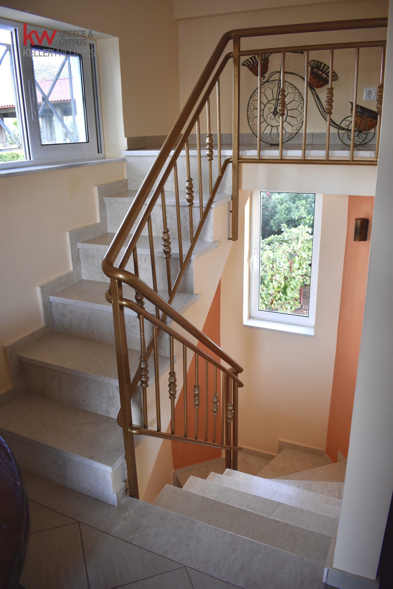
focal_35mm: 27
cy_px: 294
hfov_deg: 47.9
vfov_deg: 67.4
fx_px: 442
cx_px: 196
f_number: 4
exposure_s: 1/60
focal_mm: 18
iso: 500
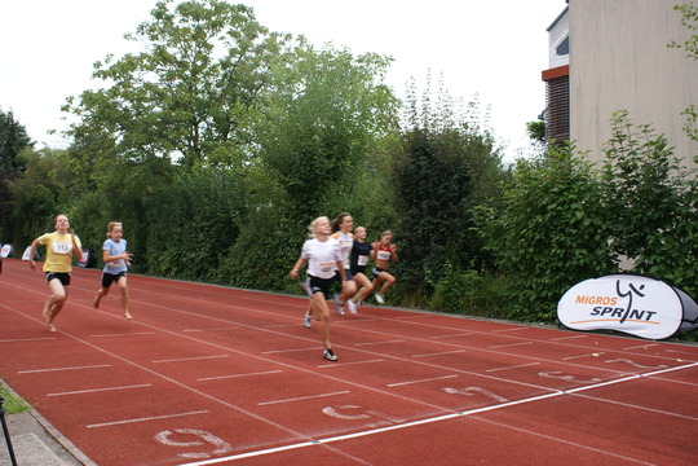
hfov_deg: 57.2
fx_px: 640
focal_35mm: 33
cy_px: 233
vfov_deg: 40.0
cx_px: 349
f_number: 4
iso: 100
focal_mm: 22
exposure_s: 1/125
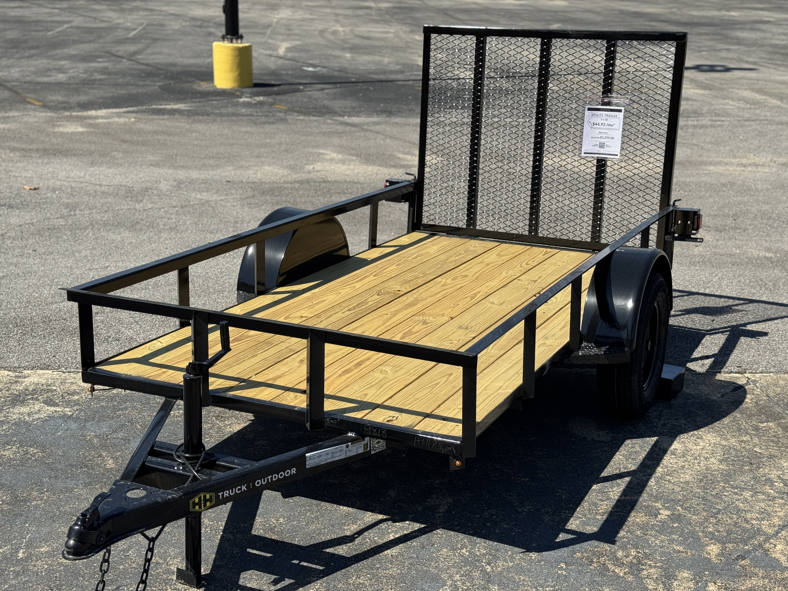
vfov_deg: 30.3
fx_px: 1093
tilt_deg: -18.3
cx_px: 394
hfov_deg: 39.7
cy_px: 296
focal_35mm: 48
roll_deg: -2.5
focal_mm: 6.76
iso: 64
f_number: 1.78
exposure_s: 1/4049
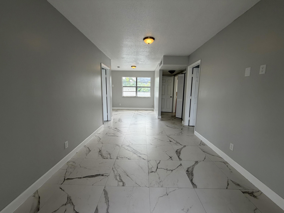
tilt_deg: -8.0
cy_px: 106
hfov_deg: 102.1
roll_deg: -0.6
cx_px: 142
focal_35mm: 14
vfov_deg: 85.7
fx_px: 115
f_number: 2.2
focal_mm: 2.22
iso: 40
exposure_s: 1/169
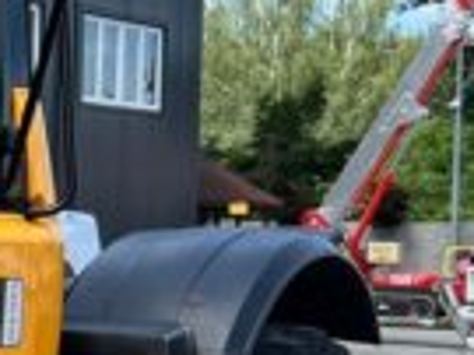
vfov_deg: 9.5
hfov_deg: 11.4
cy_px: 373
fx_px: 2107
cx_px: -527
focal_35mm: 154
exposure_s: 1/1838
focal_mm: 5.7
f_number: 1.5
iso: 50
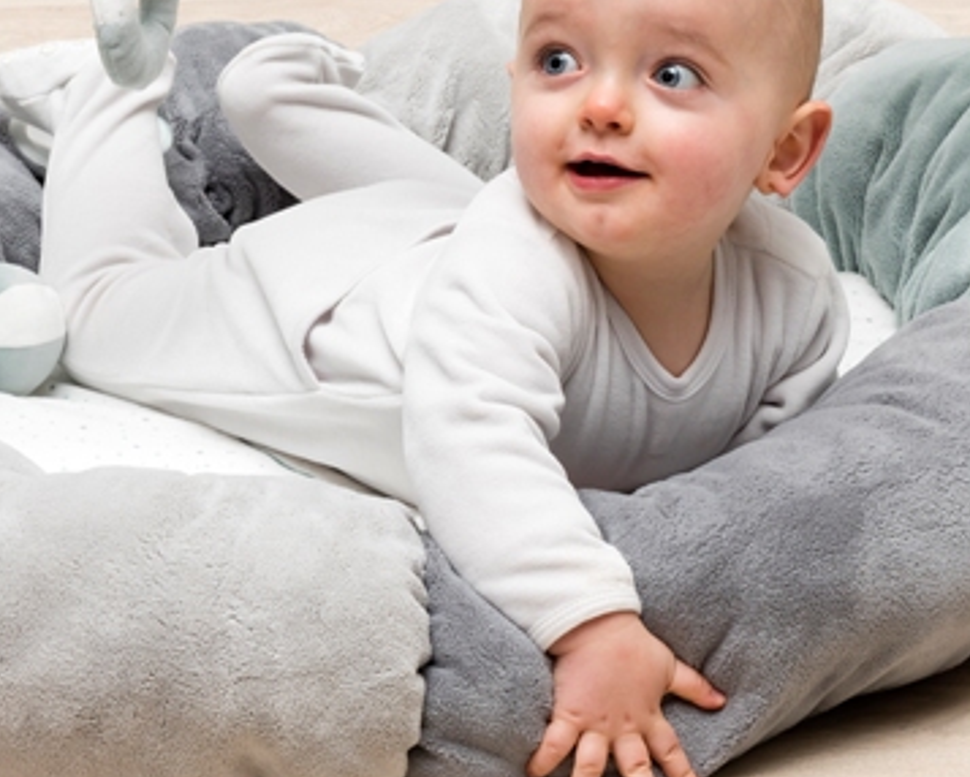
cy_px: 251
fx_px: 4251
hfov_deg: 13.0
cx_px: 641
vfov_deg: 10.4
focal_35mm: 148
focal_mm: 55
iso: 160
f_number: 10
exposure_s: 1/200
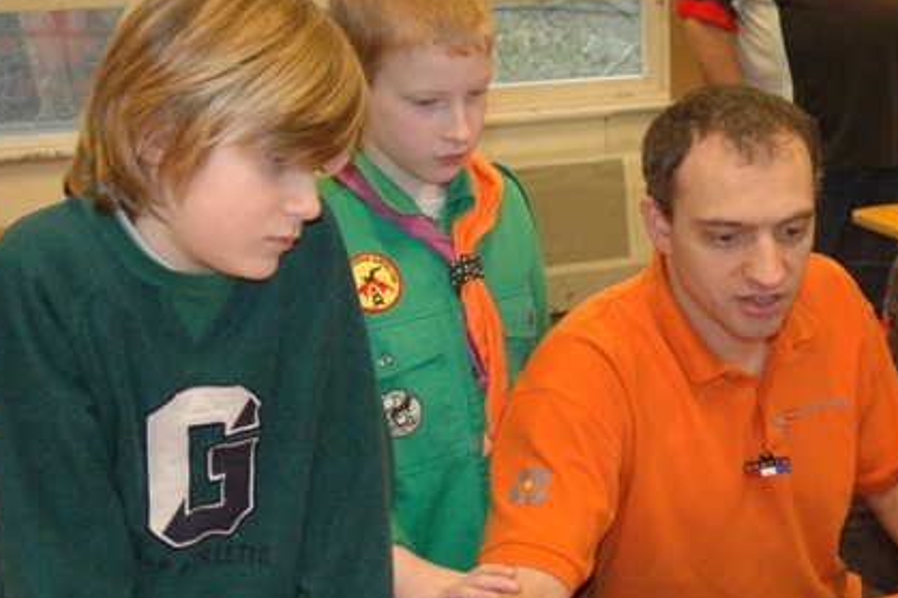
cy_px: 328
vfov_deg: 19.2
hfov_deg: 28.0
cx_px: 697
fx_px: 1770
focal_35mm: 71
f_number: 4.5
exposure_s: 1/80
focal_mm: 22
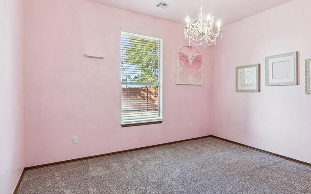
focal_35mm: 21
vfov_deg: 57.2
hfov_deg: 81.9
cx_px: 176
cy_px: 96
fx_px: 178
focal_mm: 10
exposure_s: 1/50
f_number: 6.3
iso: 200
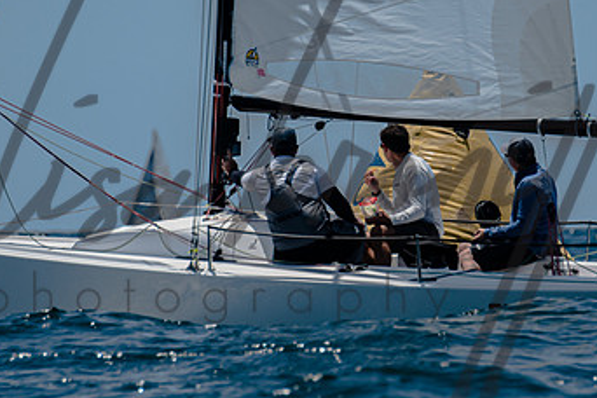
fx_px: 16864
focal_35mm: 1017
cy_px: 167
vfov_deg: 1.4
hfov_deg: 2.0
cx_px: 372
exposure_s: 1/2000
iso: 200
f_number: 5.6
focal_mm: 400
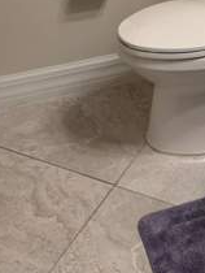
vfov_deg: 23.3
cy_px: -91
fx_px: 575
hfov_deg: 19.5
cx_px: 214
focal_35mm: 73
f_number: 1.78
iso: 100
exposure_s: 1/120
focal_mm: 6.76
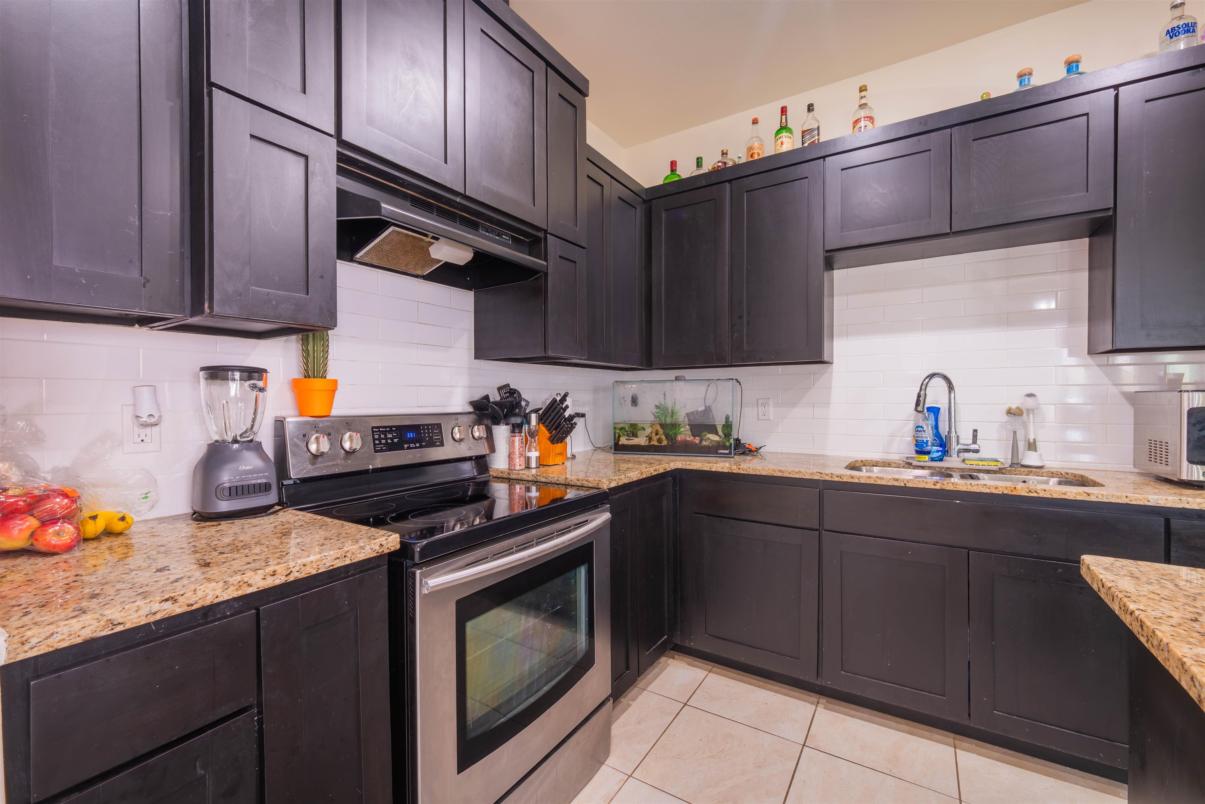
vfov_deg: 81.2
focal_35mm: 14
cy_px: 402
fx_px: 469
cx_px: 602
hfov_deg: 104.3
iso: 100
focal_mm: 14
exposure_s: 1/2
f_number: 11
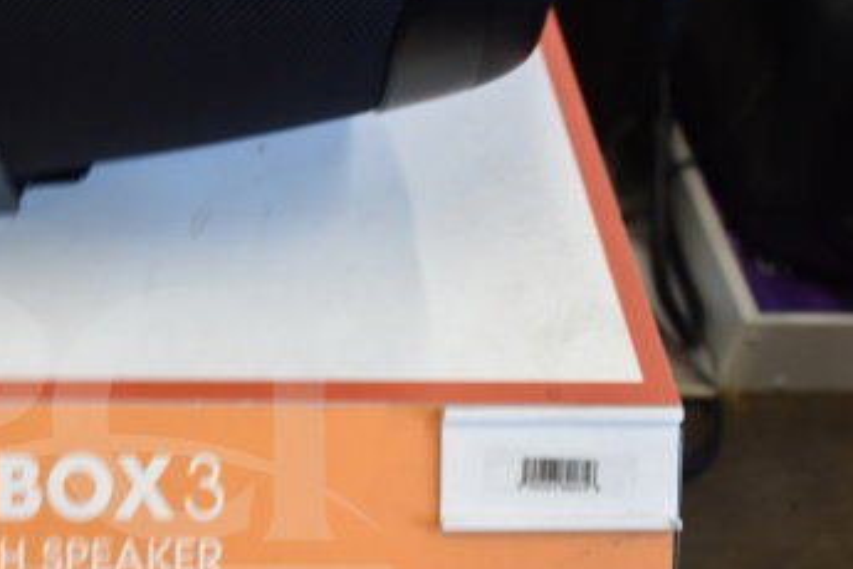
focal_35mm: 69
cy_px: 486
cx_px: 111
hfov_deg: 28.3
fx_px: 1635
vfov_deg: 19.5
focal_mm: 26
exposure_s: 1/40
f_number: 4
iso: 720
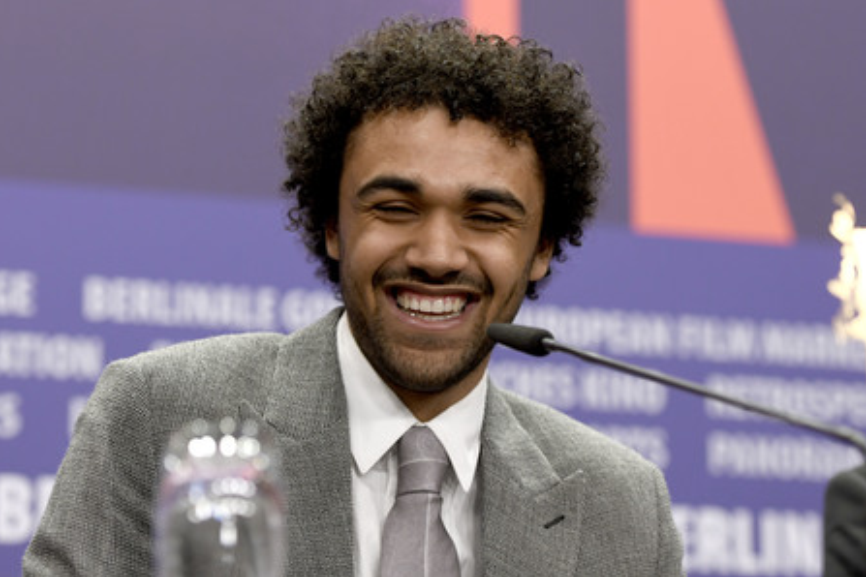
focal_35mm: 113
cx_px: 431
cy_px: 288
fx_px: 2718
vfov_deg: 12.1
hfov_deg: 18.1
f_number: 3.5
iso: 1000
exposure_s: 1/250
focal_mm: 112
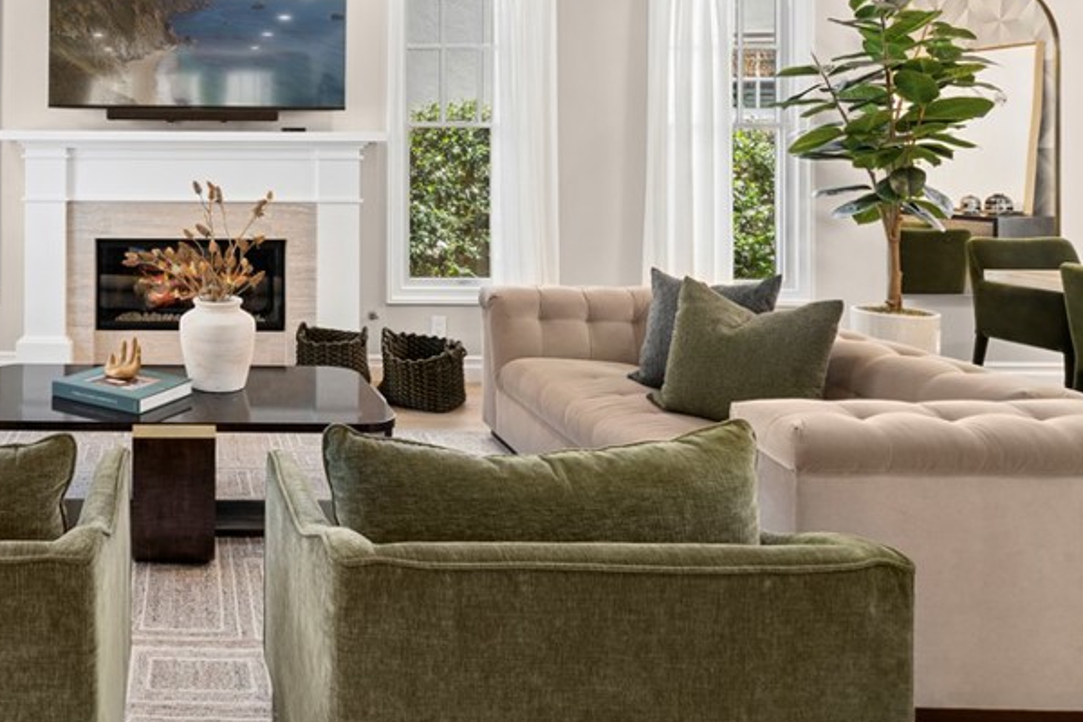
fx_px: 872
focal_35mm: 29
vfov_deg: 43.3
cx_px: 175
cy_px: 164
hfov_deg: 57.5
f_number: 9
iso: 200
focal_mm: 17
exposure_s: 1/15
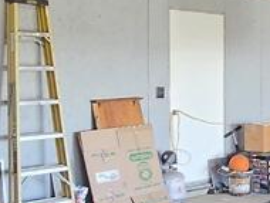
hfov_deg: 25.8
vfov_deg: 20.2
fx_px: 570
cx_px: 246
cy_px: 106
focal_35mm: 73
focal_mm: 2.2
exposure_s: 1/120
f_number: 2.2
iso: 250
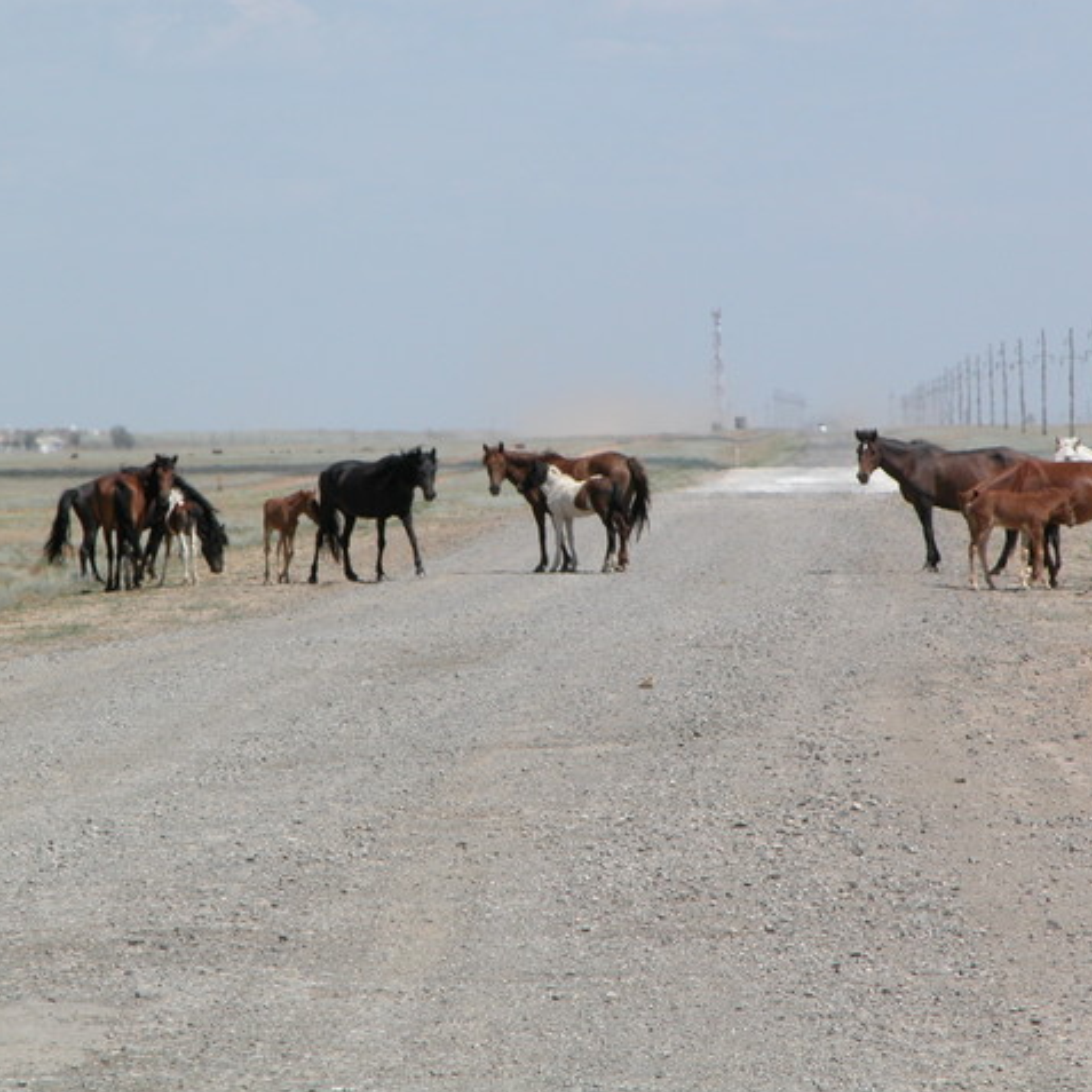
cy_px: 545
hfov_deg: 5.3
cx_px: 611
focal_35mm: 332
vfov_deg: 5.3
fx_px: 11849
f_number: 6.6
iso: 100
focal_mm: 71.2
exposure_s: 1/515
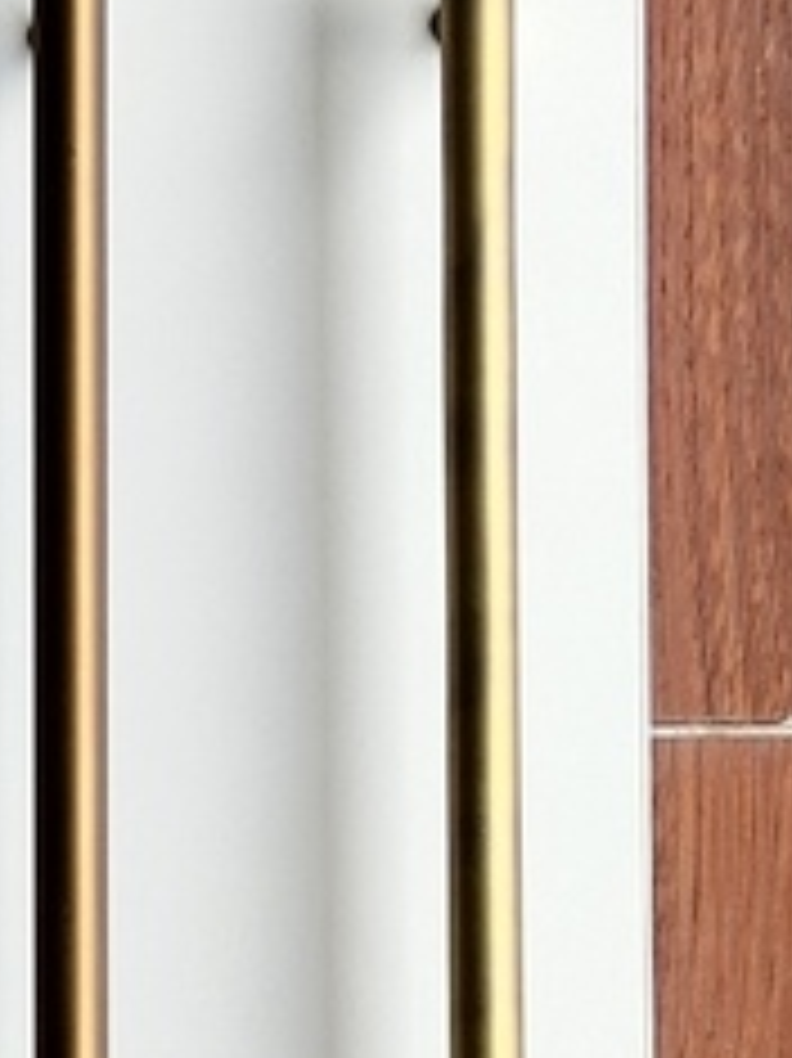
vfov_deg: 9.5
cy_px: 1414
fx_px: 6229
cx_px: -148
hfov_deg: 7.2
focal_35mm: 204
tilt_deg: -83.4
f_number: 1.78
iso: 64
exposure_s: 1/447
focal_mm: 6.76
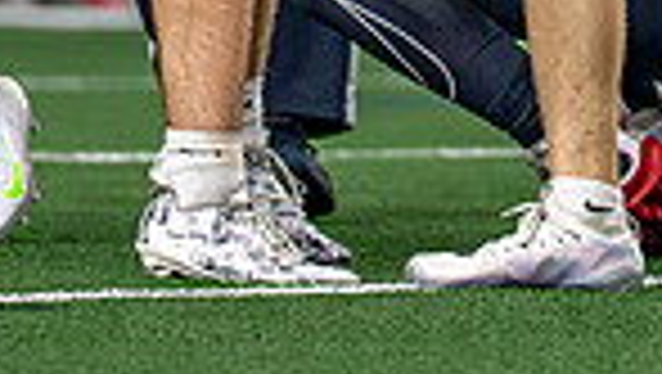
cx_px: 831
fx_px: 23227
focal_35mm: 1322
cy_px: -724
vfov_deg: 0.9
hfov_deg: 1.6
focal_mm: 200
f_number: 2.8
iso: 5000
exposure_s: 1/2000
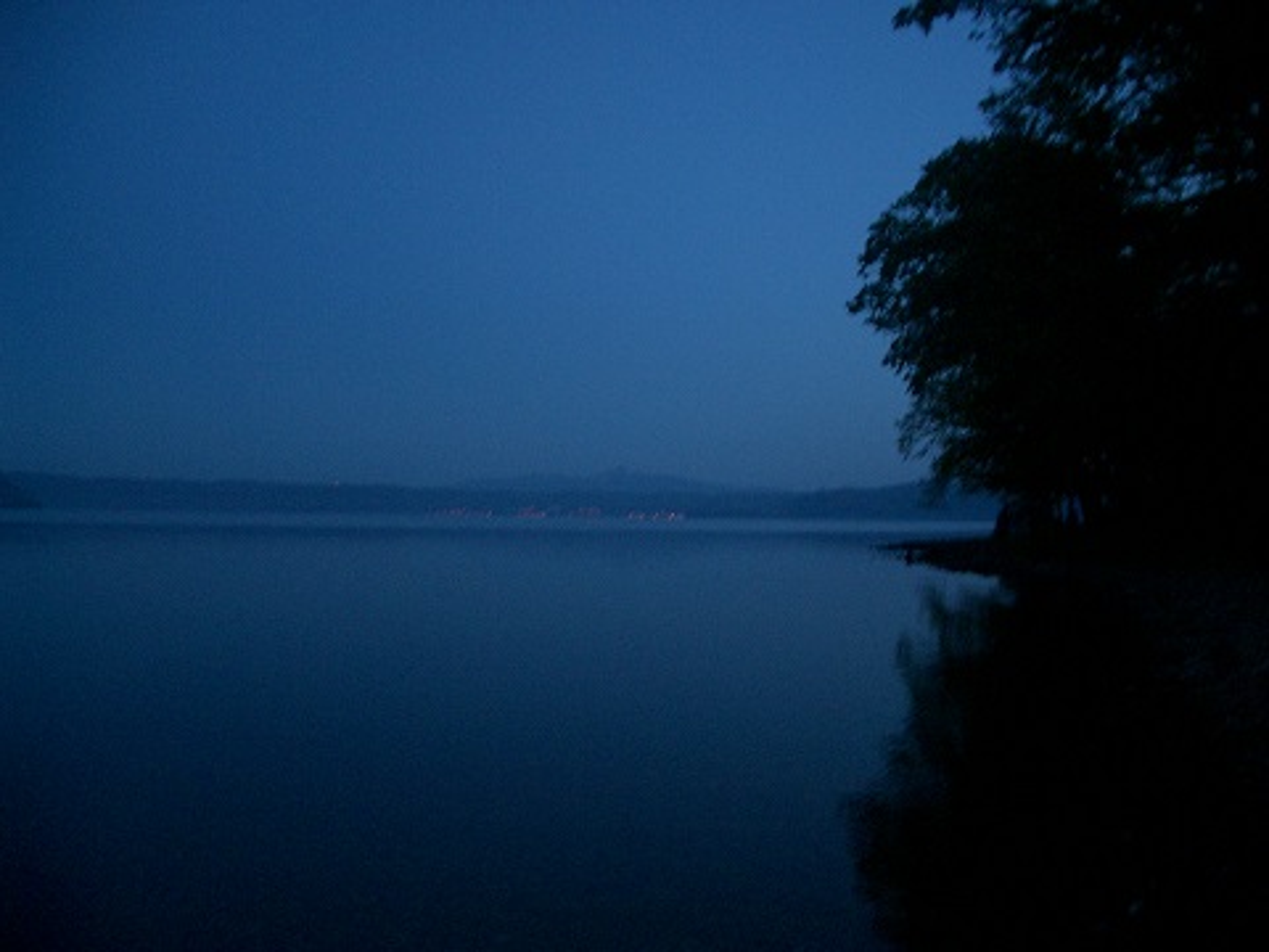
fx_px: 1283
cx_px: 634
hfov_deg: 52.6
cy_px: 476
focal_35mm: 35
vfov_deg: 40.7
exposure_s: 1/8
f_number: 2.6
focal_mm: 5.8
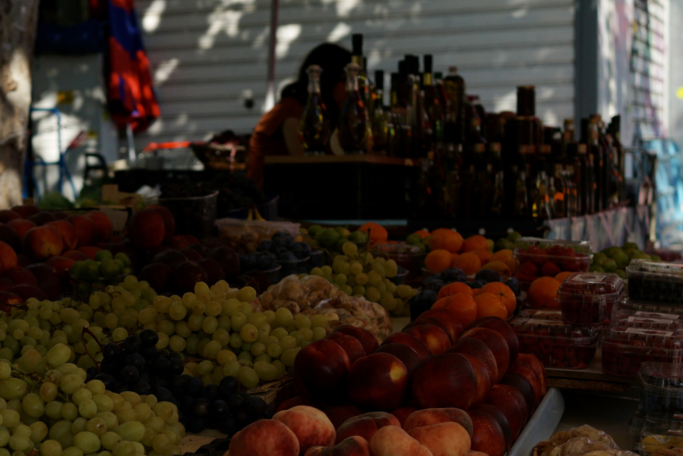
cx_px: 153
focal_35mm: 91
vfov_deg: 14.9
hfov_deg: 22.1
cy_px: 386
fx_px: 1727
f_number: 3.5
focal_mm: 35
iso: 200
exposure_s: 1/2500
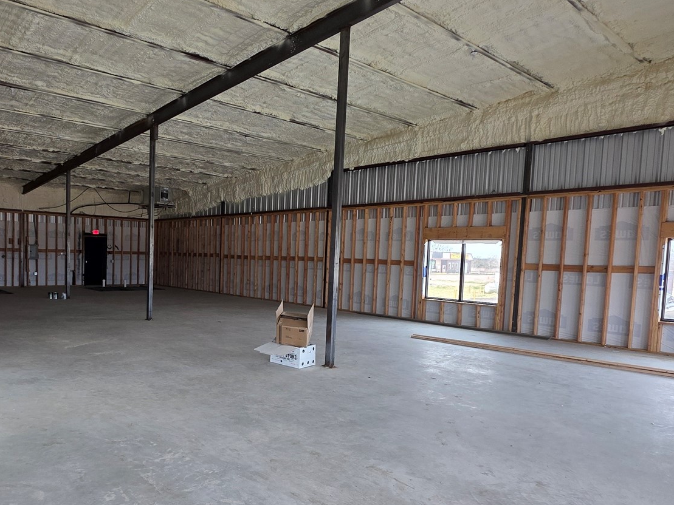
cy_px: 297
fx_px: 467
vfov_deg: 56.5
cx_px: 213
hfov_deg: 69.1
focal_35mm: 24
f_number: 1.9
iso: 50
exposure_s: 1/120
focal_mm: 2.2
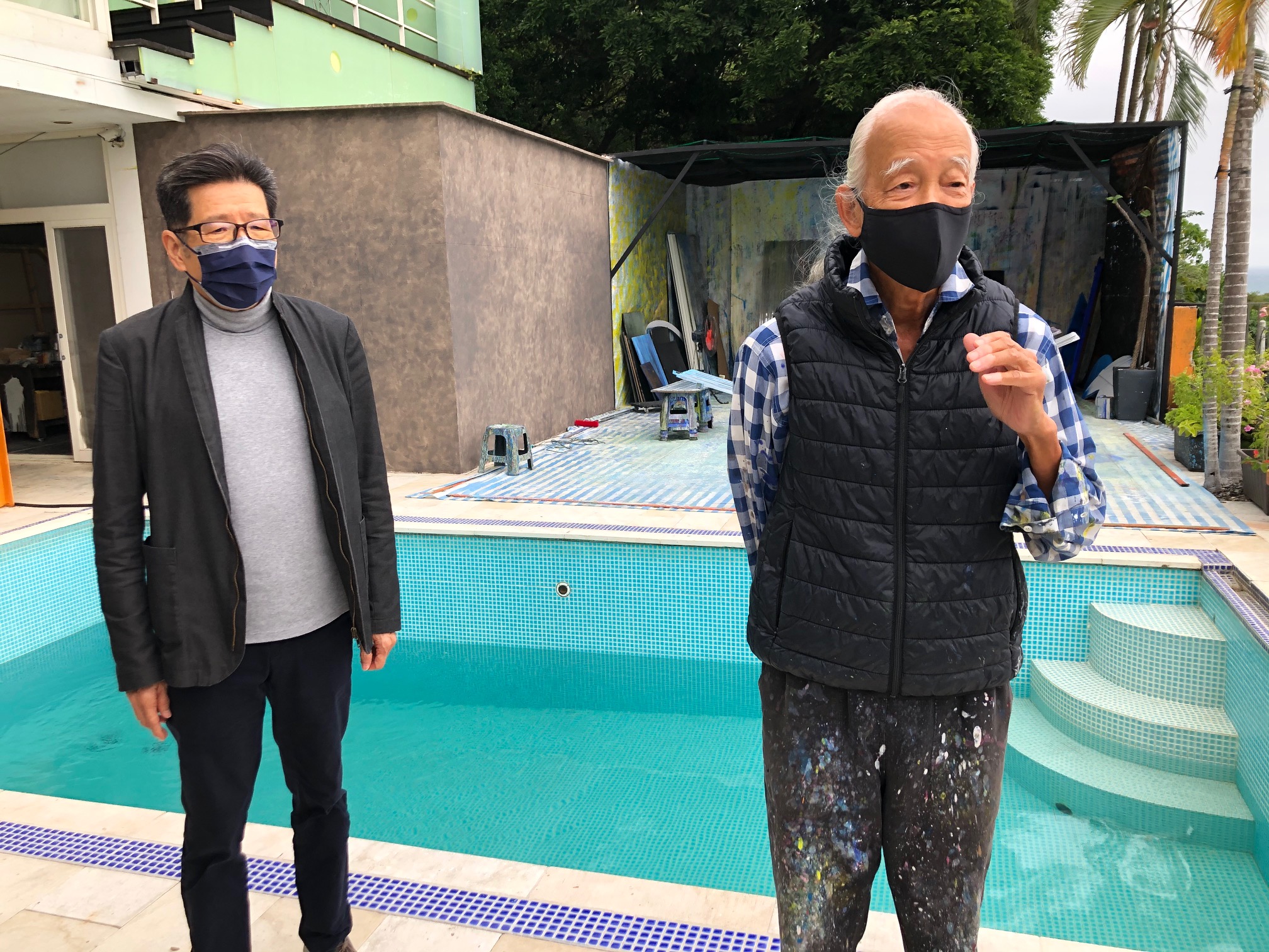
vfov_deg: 49.7
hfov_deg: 63.4
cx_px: 634
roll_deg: +1.8
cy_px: 476
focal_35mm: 28
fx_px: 1026
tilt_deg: -9.4
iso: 20
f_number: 1.8
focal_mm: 3.99
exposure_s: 1/216
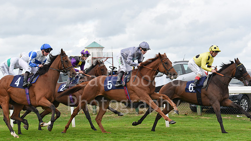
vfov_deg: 11.4
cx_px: 124
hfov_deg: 20.2
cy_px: 83
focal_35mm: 106
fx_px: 705
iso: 1000
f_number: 5
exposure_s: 1/3200
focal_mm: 100
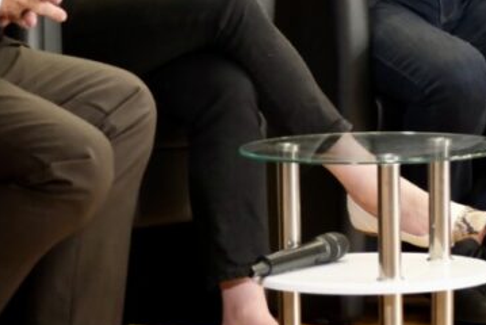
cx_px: 669
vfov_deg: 4.0
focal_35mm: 342
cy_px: -85
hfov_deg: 6.0
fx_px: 4621
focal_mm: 80
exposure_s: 1/120
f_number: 4
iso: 3200
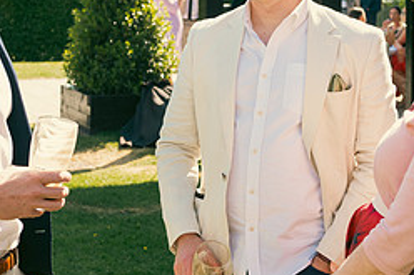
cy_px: 48
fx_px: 942
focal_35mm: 82
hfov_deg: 24.8
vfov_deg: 16.5
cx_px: 230
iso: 200
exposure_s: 1/500
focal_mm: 35
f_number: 5
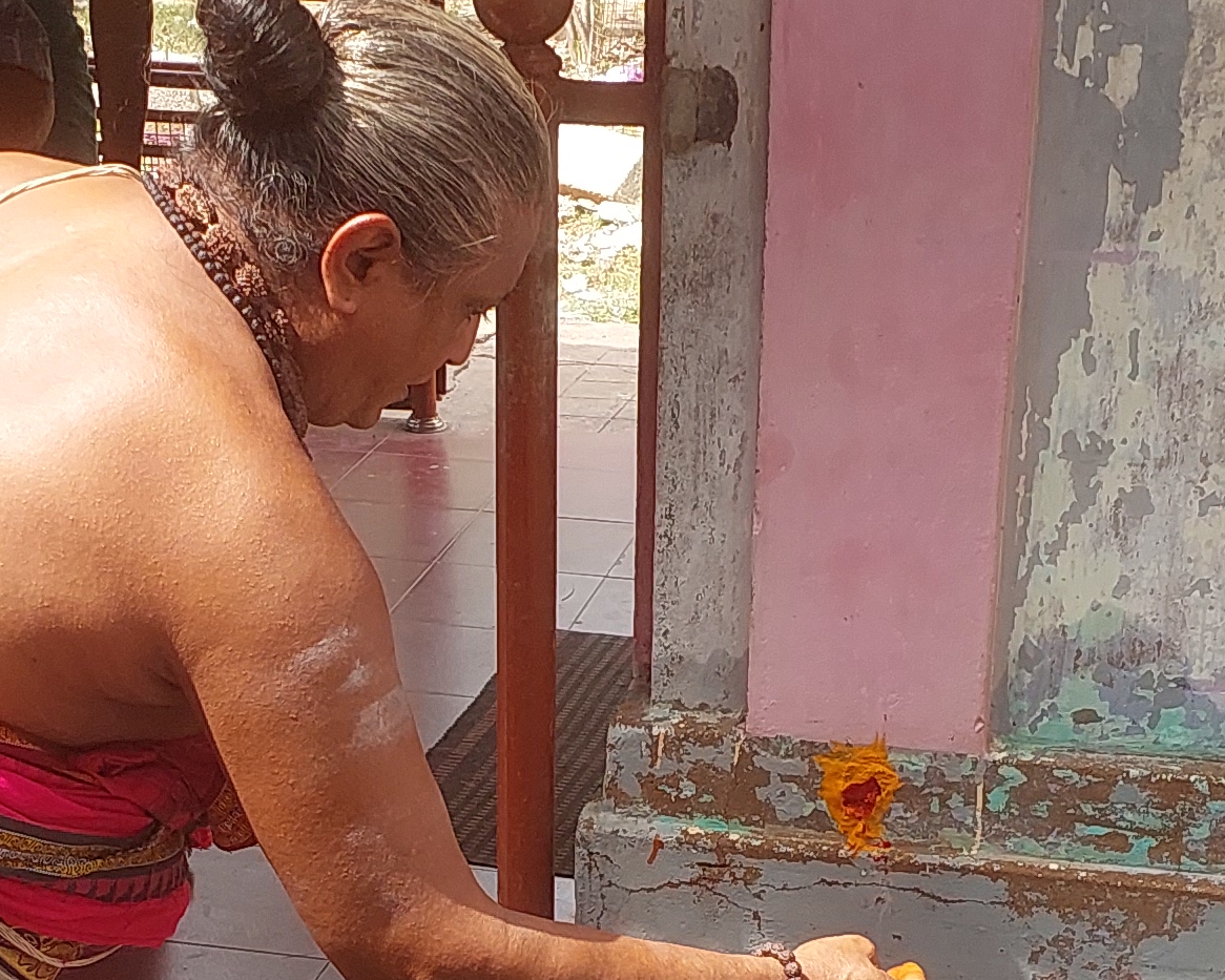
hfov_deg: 24.7
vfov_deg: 19.5
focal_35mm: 77
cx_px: 586
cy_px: 899
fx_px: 2792
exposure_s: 1/185
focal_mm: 5.06
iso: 25
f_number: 1.8
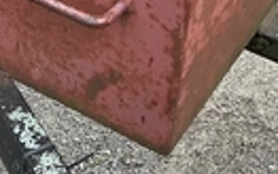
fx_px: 758
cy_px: -87
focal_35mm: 100
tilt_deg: -32.9
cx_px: 155
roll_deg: -3.4
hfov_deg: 20.8
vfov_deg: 12.5
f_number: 2.4
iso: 64
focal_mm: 3.3
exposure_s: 1/120
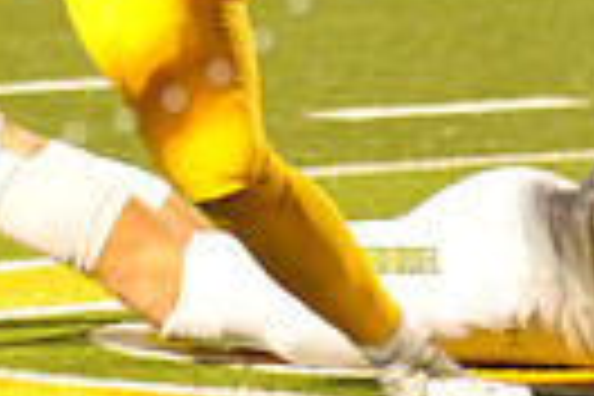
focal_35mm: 881
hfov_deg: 2.3
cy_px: -279
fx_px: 14535
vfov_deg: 1.6
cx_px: -14
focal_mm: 200
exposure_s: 1/250
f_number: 4
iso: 6400
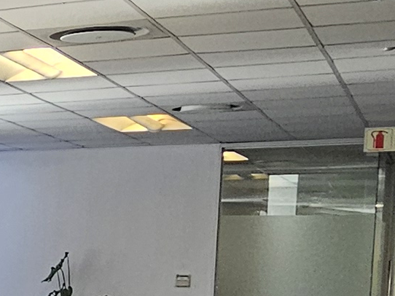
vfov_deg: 15.0
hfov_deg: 14.6
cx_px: -509
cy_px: 319
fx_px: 1095
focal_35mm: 96
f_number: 2.2
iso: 100
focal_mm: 2.2
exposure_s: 1/100
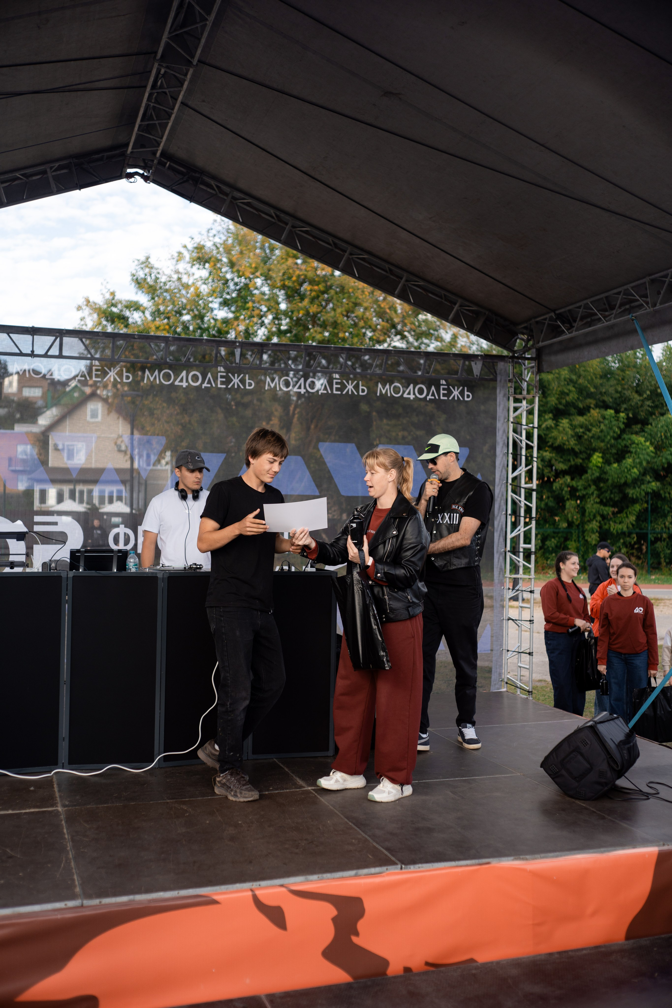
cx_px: 336
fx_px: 980
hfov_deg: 37.9
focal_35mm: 35
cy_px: 504
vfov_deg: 54.4
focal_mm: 35
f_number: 2.2
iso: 100
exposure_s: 1/800
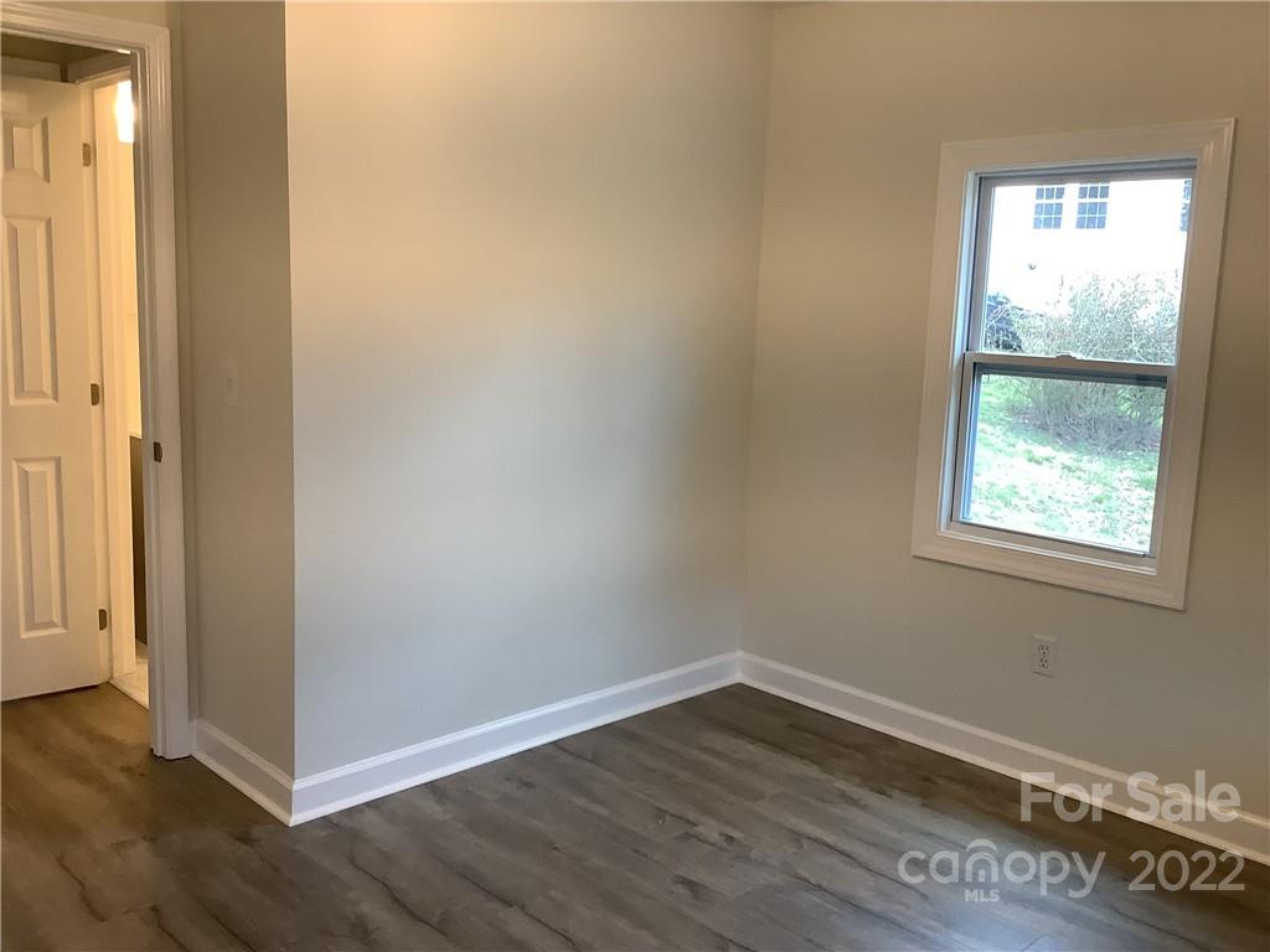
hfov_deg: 58.4
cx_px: 635
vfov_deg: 45.4
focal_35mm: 31
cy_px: 476
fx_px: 1137
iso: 80
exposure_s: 1/50
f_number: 2.4
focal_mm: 3.3
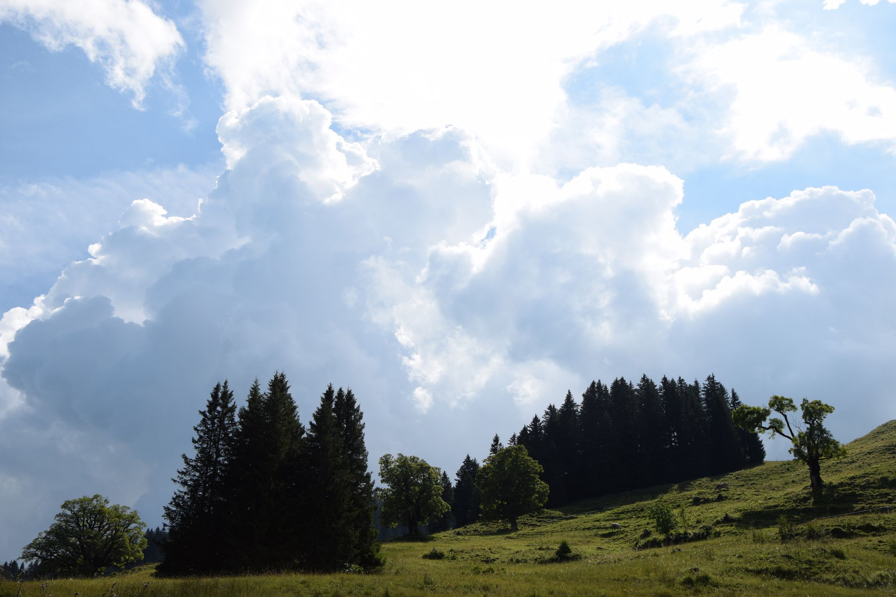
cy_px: 298
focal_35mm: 42
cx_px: 448
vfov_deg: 31.9
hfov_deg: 46.4
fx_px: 1045
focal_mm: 28
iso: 100
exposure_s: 1/320
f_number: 9
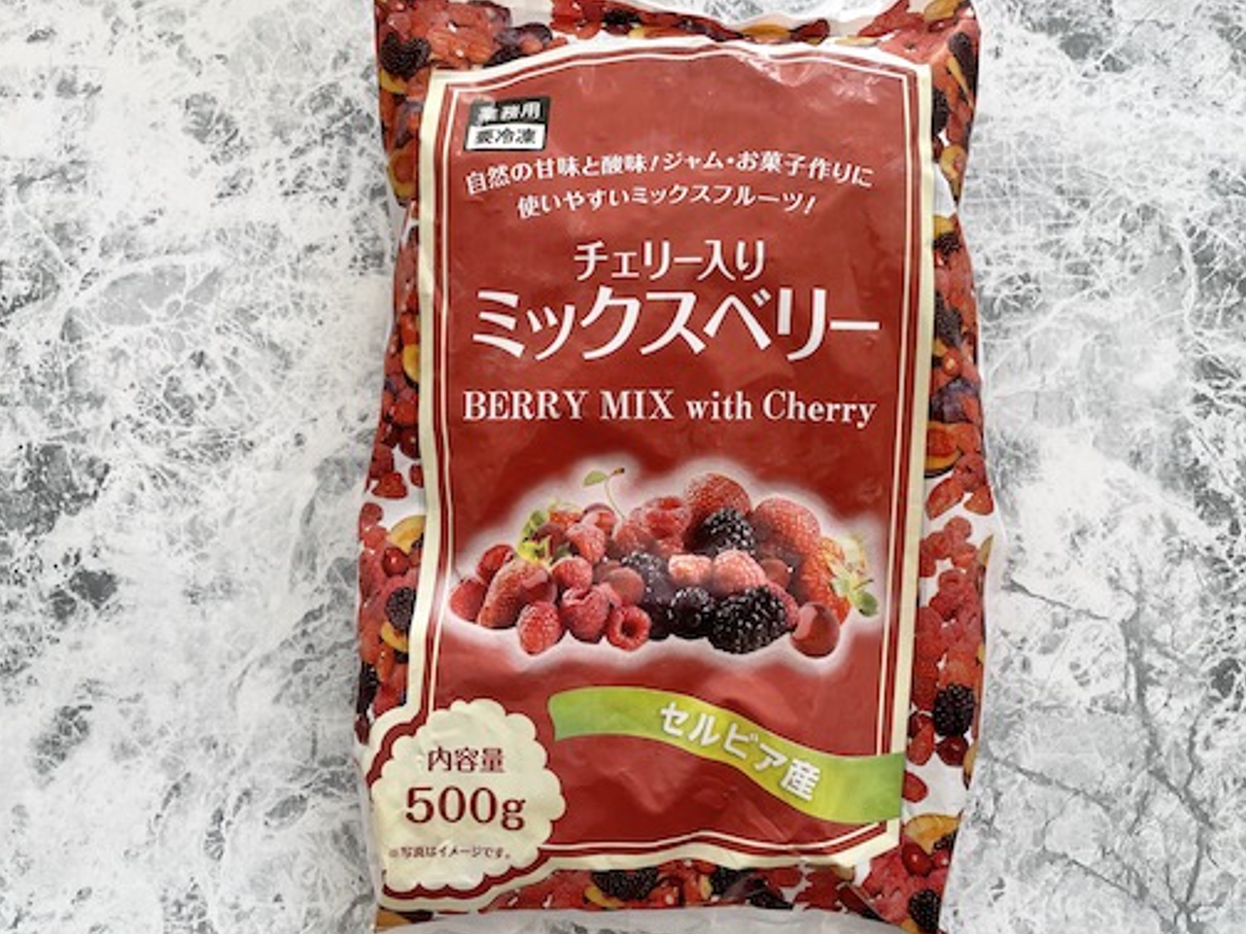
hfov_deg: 58.3
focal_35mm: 31
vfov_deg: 45.4
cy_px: 451
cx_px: 651
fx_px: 1116
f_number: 1.6
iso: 64
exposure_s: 1/60
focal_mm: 4.2
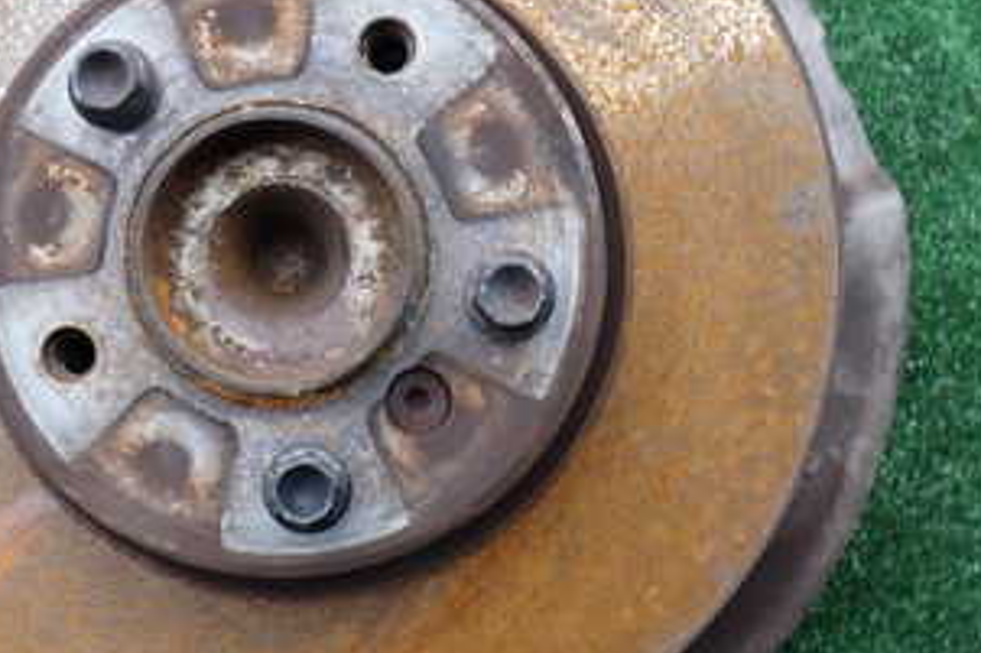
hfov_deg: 31.9
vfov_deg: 21.9
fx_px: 1689
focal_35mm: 62
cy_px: 273
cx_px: 260
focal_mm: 5.4
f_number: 2.3
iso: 100
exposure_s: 1/125
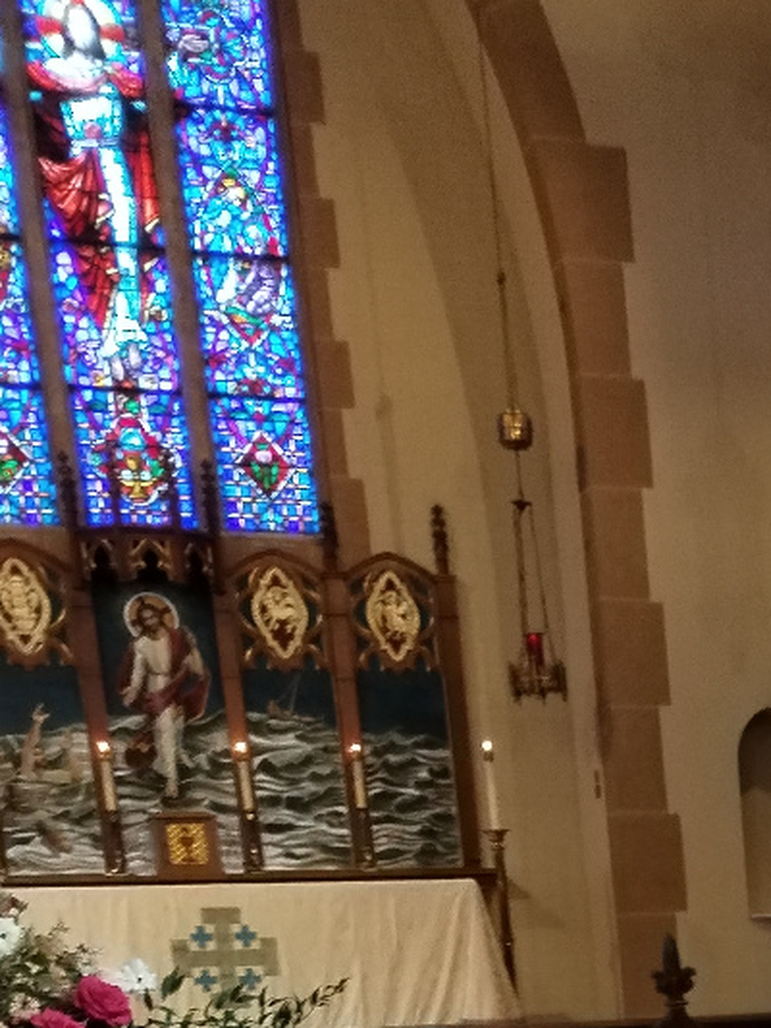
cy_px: 1504
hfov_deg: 17.4
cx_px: 1076
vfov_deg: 21.4
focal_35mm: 78
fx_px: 2315
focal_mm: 4.75
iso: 610
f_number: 1.8
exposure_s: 1/33.3
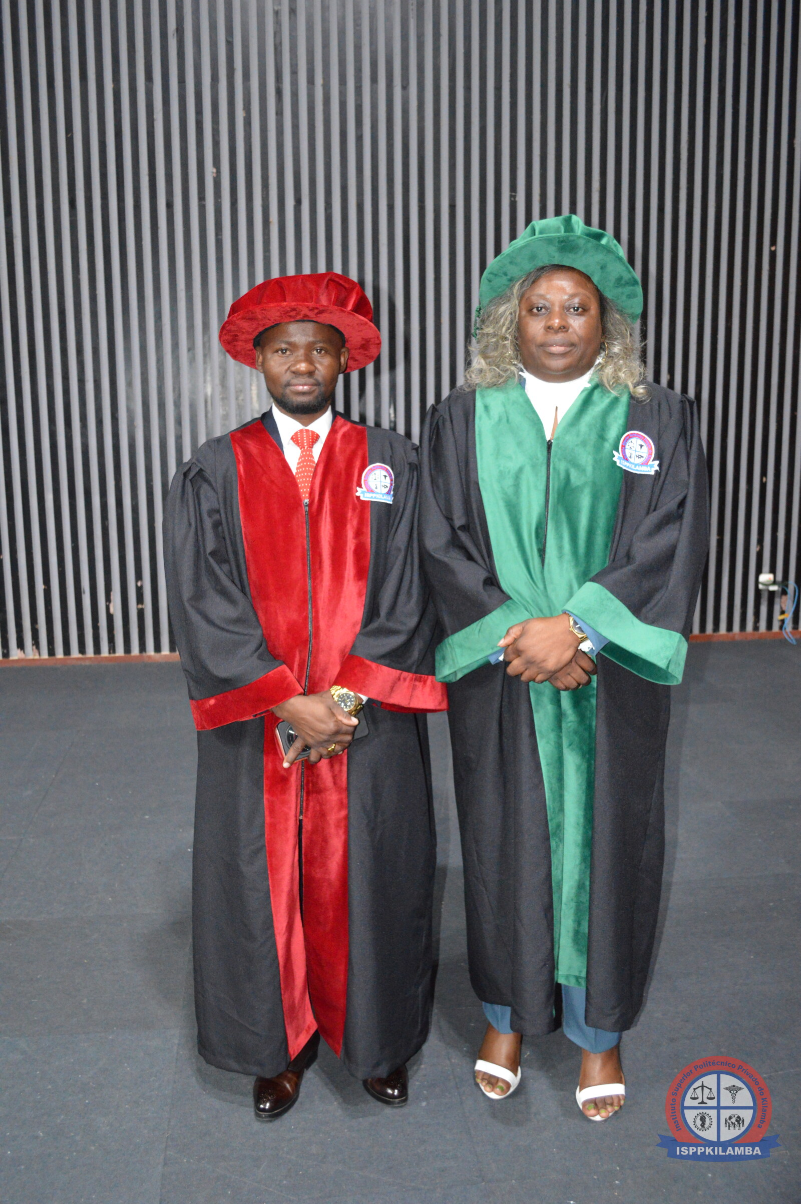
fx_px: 1103
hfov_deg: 39.9
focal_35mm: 33
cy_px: 602
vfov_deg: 57.3
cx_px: 400
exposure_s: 1/60
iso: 2500
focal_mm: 22
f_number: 3.8
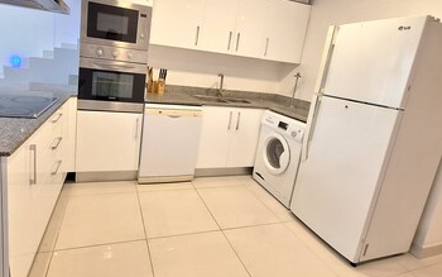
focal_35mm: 18
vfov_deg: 64.0
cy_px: 102
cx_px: 180
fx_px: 217
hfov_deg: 90.1
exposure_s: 1/33
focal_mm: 1.74
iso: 160
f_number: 2.2
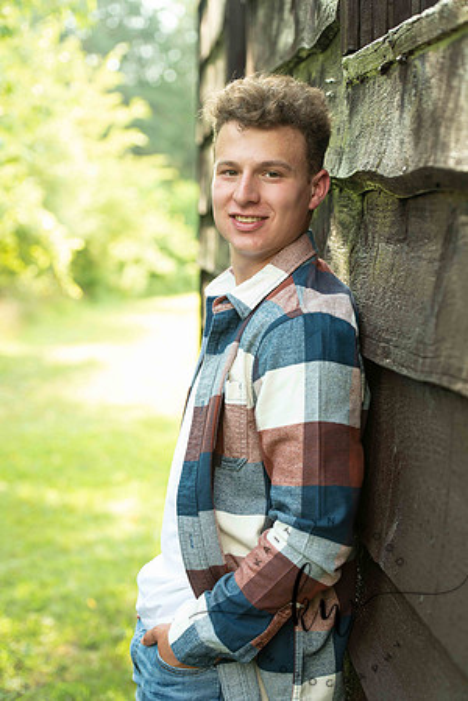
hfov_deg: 17.1
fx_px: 1560
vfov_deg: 25.4
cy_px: 350
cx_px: 234
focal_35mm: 80
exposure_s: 1/200
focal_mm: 80
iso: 400
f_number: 4
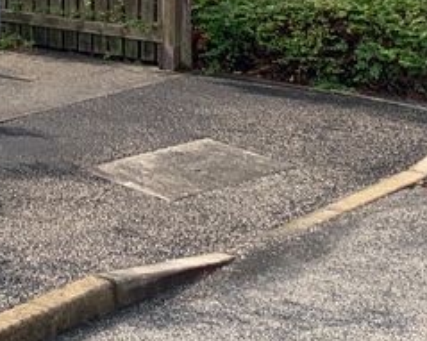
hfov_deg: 16.0
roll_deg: -1.0
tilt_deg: +3.8
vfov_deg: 12.1
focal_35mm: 118
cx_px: -9
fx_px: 1491
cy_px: -244
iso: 25
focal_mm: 4.25
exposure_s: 1/2421
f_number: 1.8
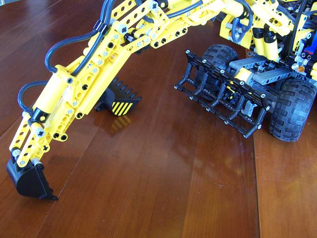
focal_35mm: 38
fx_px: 348
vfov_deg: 37.7
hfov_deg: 49.0
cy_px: 119
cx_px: 158
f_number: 2.8
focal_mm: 6.3
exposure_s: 1/30
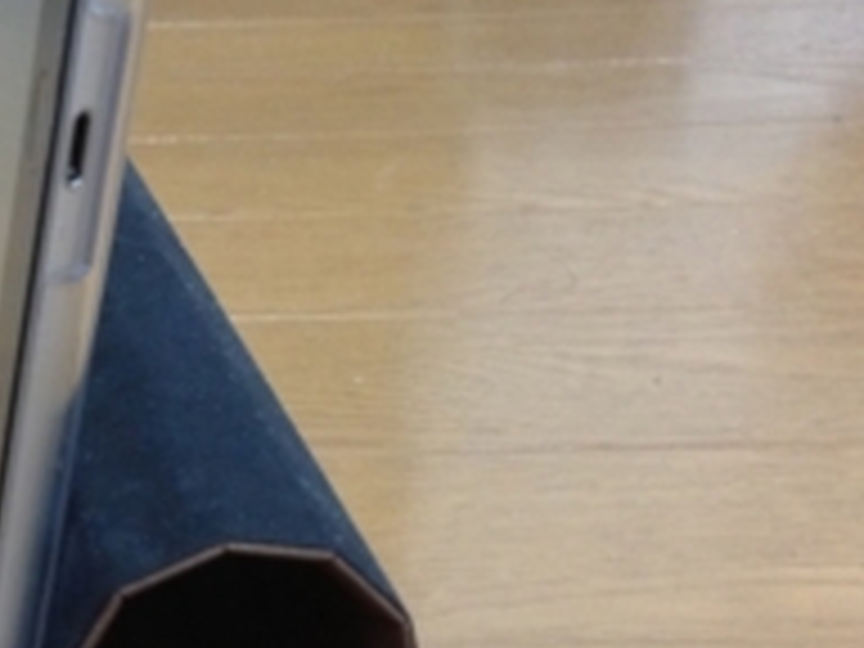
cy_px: 551
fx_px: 2147
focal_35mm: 86
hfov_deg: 22.1
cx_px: 54
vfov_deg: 17.0
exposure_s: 1/15
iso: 400
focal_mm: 4.13
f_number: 2.4
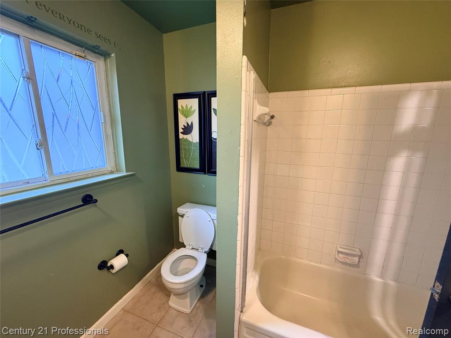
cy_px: 169
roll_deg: +0.6
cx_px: 226
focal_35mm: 14
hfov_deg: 102.1
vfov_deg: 85.7
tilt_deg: -9.5
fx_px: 182
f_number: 2.2
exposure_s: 1/60
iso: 500
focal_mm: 2.22
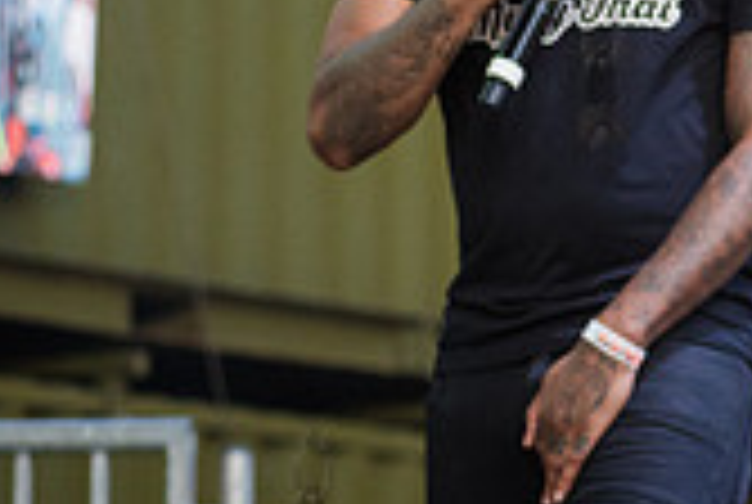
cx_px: 1390
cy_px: -290
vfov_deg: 3.2
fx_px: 9082
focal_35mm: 434
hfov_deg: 4.7
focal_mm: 105
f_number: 4
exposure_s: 1/640
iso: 2000
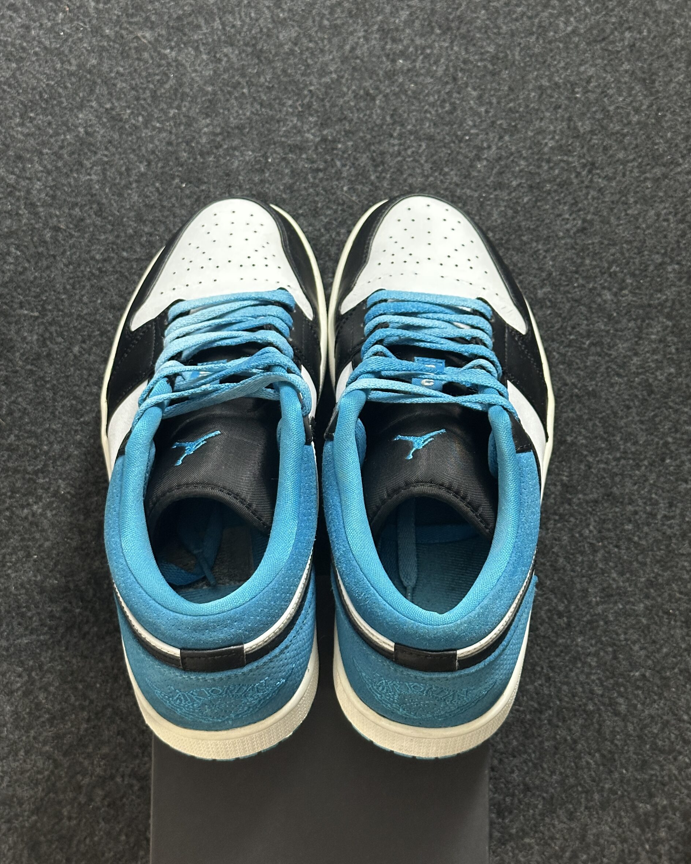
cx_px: 346
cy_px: 423
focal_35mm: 51
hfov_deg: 29.7
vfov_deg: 36.7
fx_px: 1304
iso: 500
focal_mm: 6.86
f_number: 1.78
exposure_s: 1/40
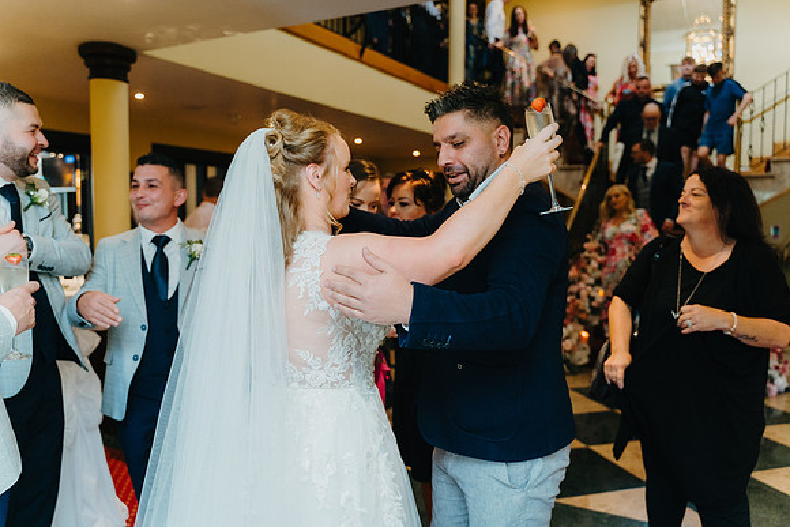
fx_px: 615
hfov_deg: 65.5
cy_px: 264
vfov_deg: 46.4
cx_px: 395
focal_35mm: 28
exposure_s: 1/160
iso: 1250
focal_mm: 28
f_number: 2.8
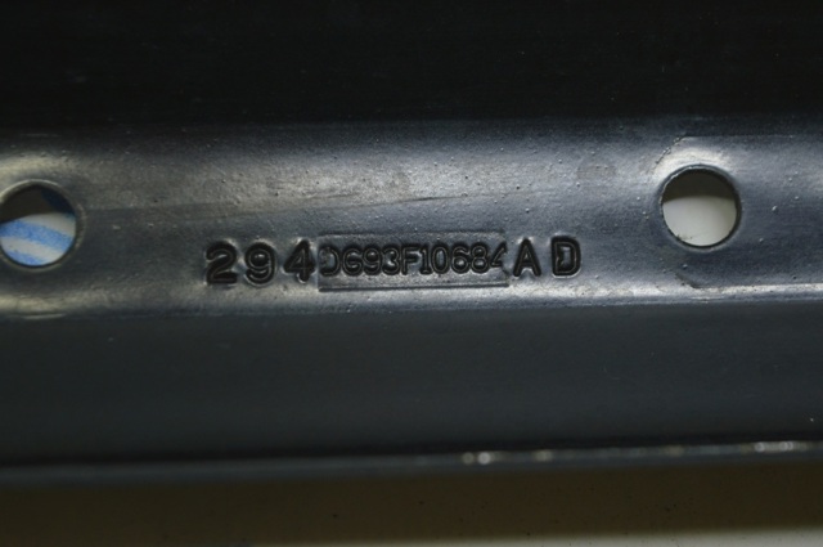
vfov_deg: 16.5
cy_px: 274
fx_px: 1884
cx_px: 412
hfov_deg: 24.6
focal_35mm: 82
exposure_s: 1/60
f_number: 5.6
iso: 400
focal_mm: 55
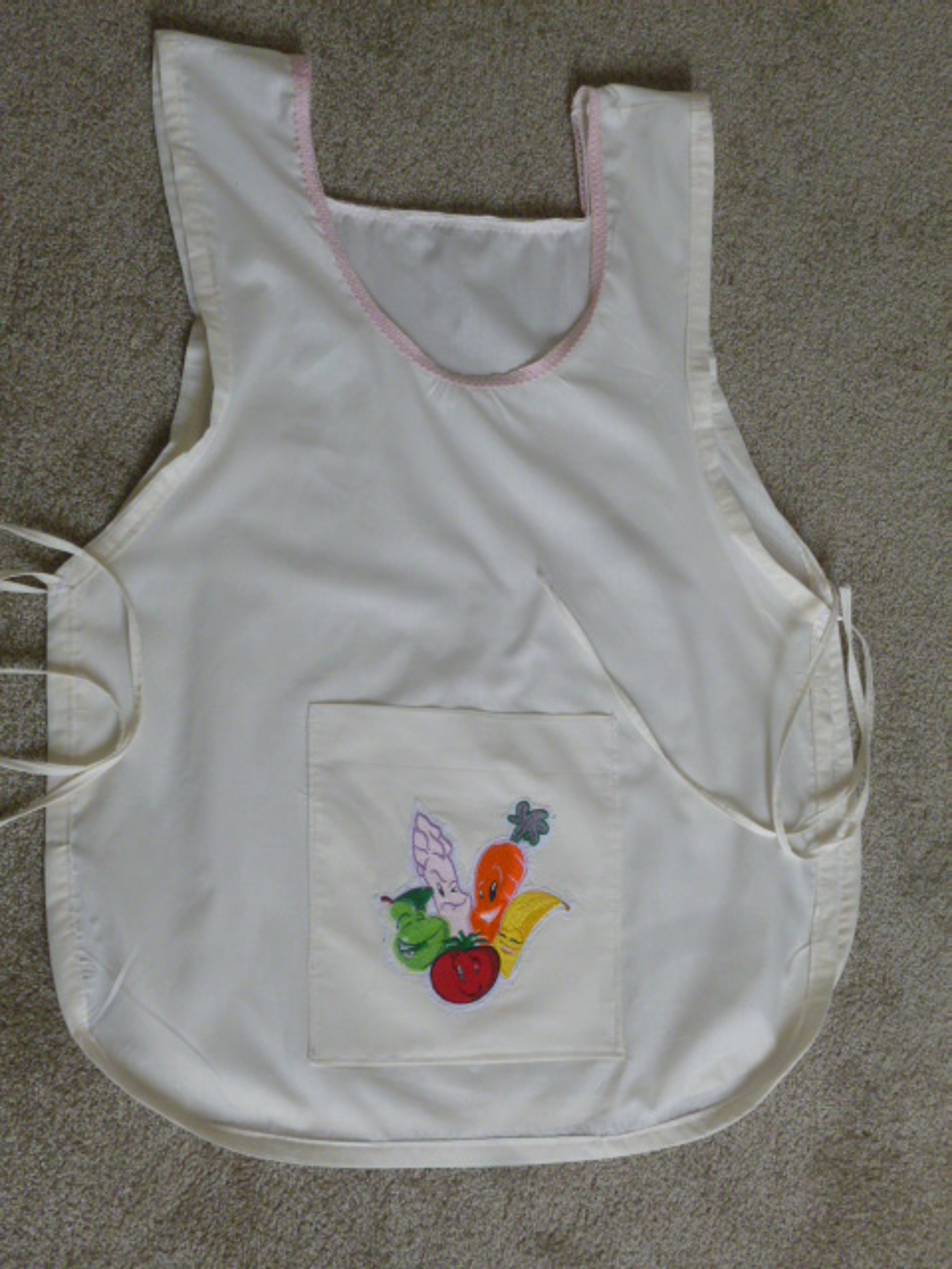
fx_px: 1760
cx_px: 476
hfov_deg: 30.3
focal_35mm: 48
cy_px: 634
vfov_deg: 39.7
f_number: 4
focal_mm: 8.6
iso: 200
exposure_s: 1/40
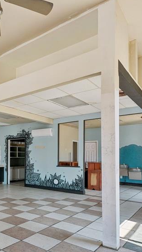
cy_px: 152
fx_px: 194
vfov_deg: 65.4
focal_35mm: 29
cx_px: -13
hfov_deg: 34.9
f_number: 8
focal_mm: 10
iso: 200
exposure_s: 1/50
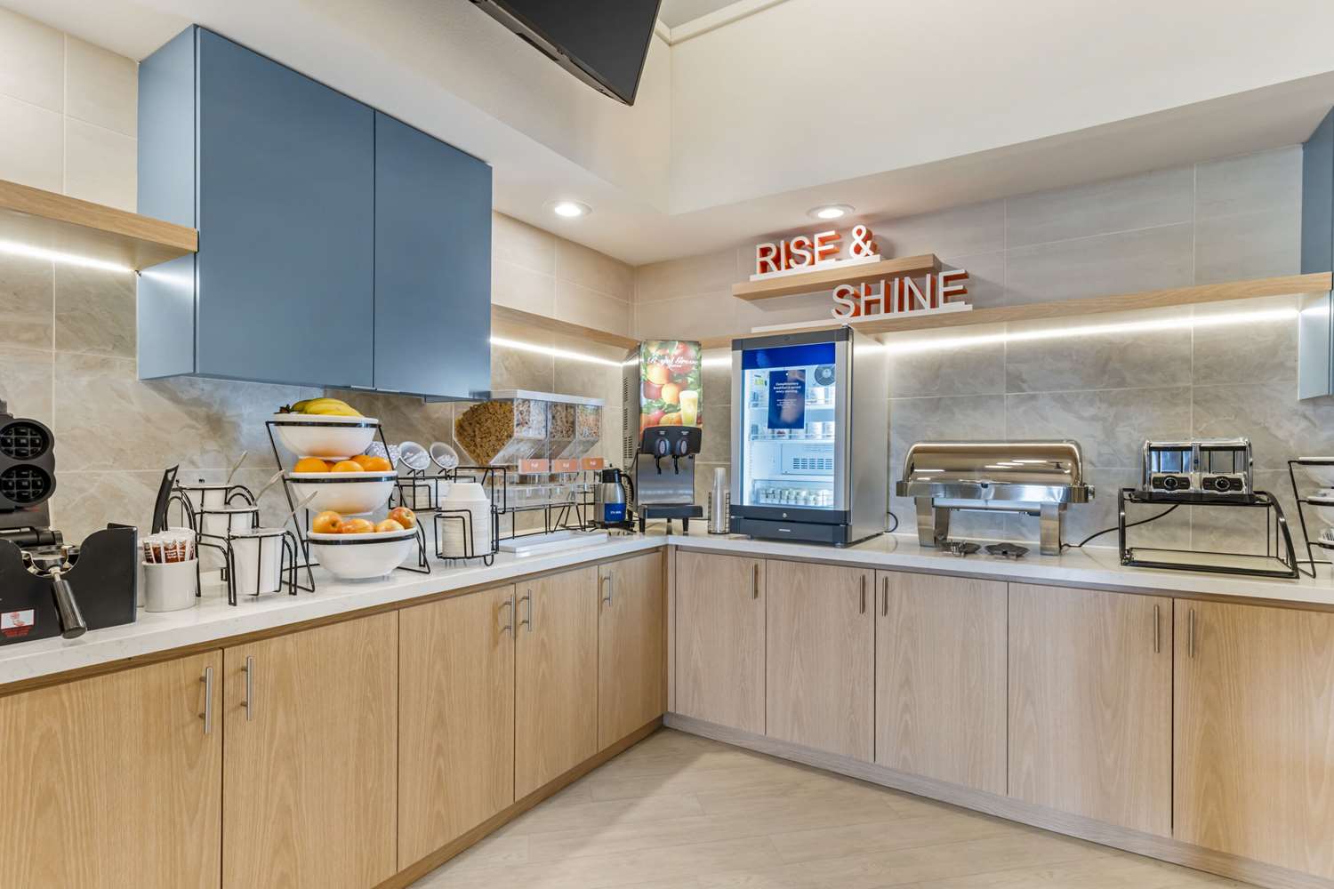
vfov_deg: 70.4
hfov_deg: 93.3
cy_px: 444
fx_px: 630
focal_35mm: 17
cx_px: 667
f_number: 10
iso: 400
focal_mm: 17
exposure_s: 1/13
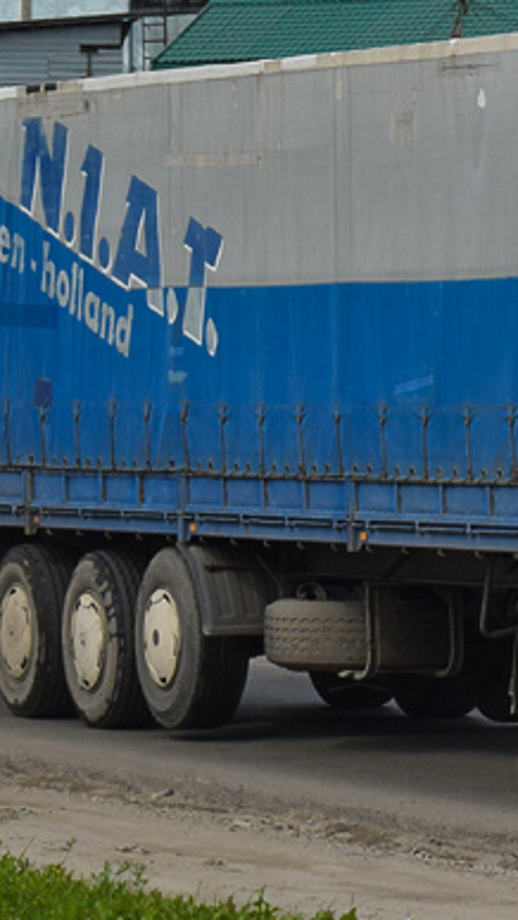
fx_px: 6528
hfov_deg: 4.5
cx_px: 874
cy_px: 143
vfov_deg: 8.0
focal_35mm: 268
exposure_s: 1/1000
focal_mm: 55
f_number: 7.1
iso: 200
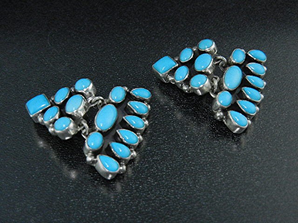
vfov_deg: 24.8
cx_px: 149
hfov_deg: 32.7
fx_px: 508
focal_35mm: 59
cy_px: 112
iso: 800
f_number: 8
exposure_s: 1/30
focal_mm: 10.6
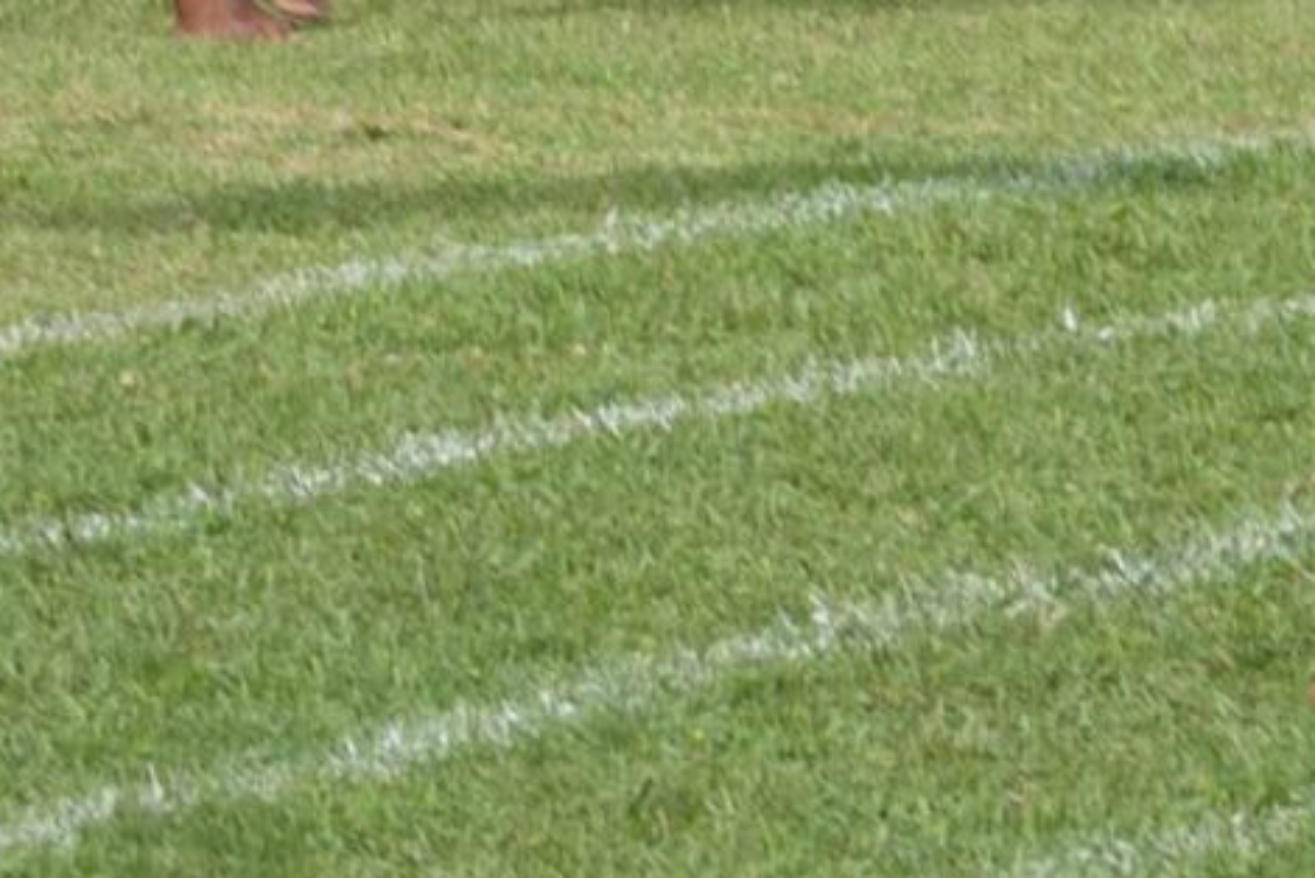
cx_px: 1838
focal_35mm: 450
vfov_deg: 3.1
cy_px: -154
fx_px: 16437
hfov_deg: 4.6
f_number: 6.3
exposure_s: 1/160
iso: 100
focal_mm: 55
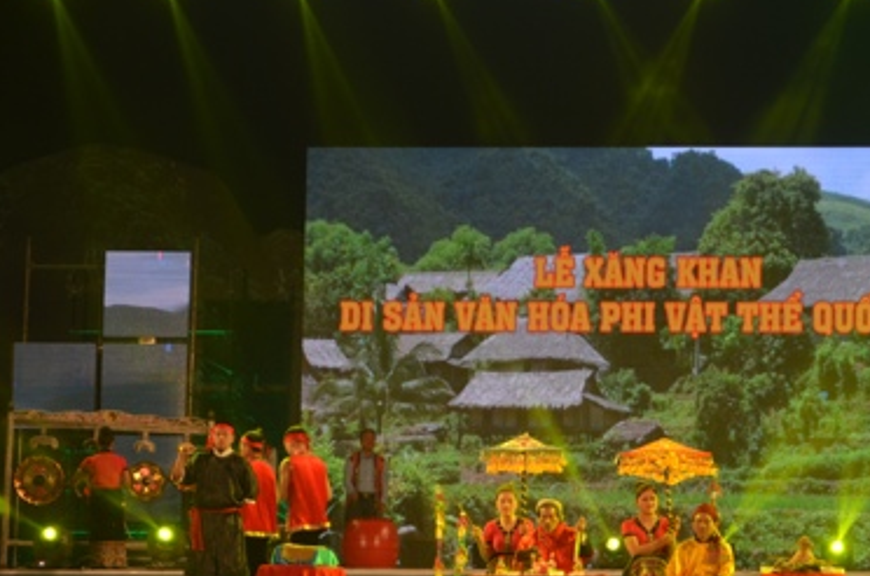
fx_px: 2796
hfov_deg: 17.6
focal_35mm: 116
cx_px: 655
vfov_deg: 11.7
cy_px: 434
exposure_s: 1/50
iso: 400
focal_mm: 48
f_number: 5.3
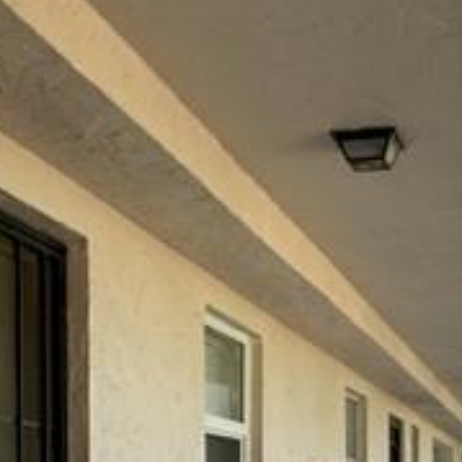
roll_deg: +0.4
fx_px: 1238
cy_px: 449
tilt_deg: +2.7
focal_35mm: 82
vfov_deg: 20.5
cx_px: 395
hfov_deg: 20.8
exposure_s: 1/431
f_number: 1.5
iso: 50
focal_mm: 5.7
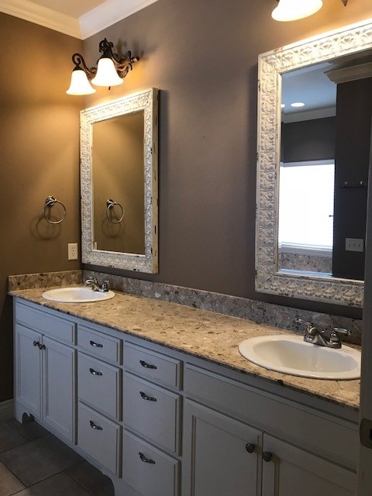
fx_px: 401
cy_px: 248
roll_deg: -0.9
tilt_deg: -4.7
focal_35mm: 28
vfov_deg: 63.4
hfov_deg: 49.7
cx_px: 186
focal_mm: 3.99
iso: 25
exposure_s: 1/30
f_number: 1.8
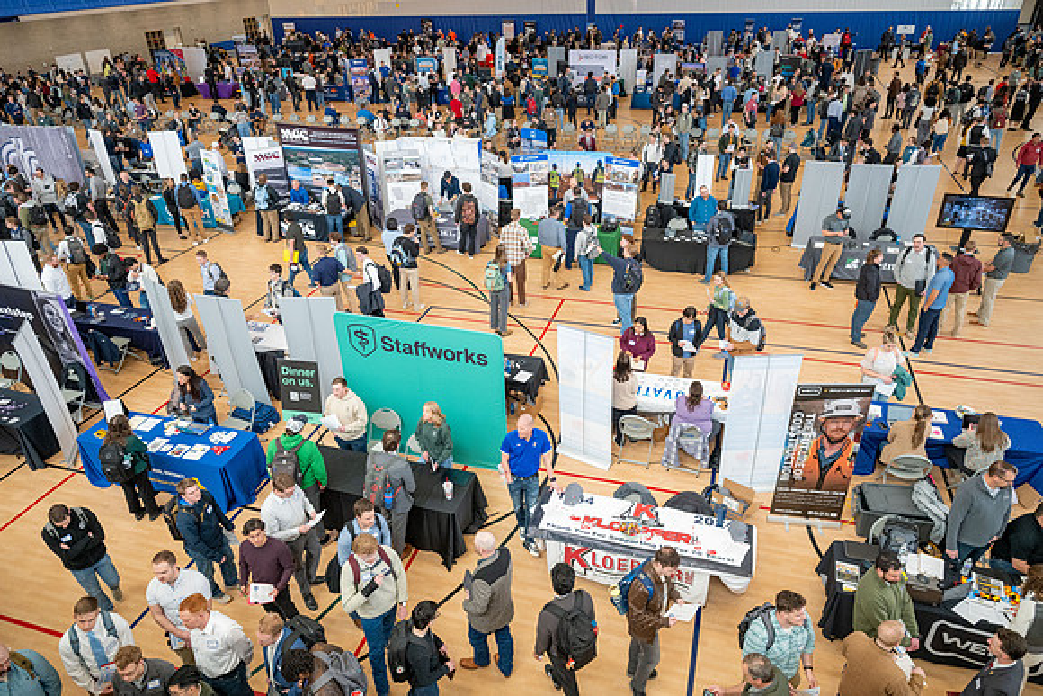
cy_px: 348
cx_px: 522
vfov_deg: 53.2
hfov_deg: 73.7
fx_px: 695
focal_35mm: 24
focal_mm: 24
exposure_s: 1/800
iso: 3200
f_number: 2.8
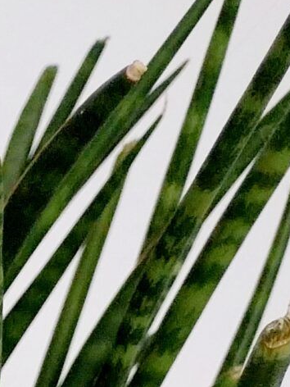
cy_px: 974
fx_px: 1575
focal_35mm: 141
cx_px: -374
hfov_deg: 9.5
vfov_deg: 11.3
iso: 100
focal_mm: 4
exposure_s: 1/50
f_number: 1.8
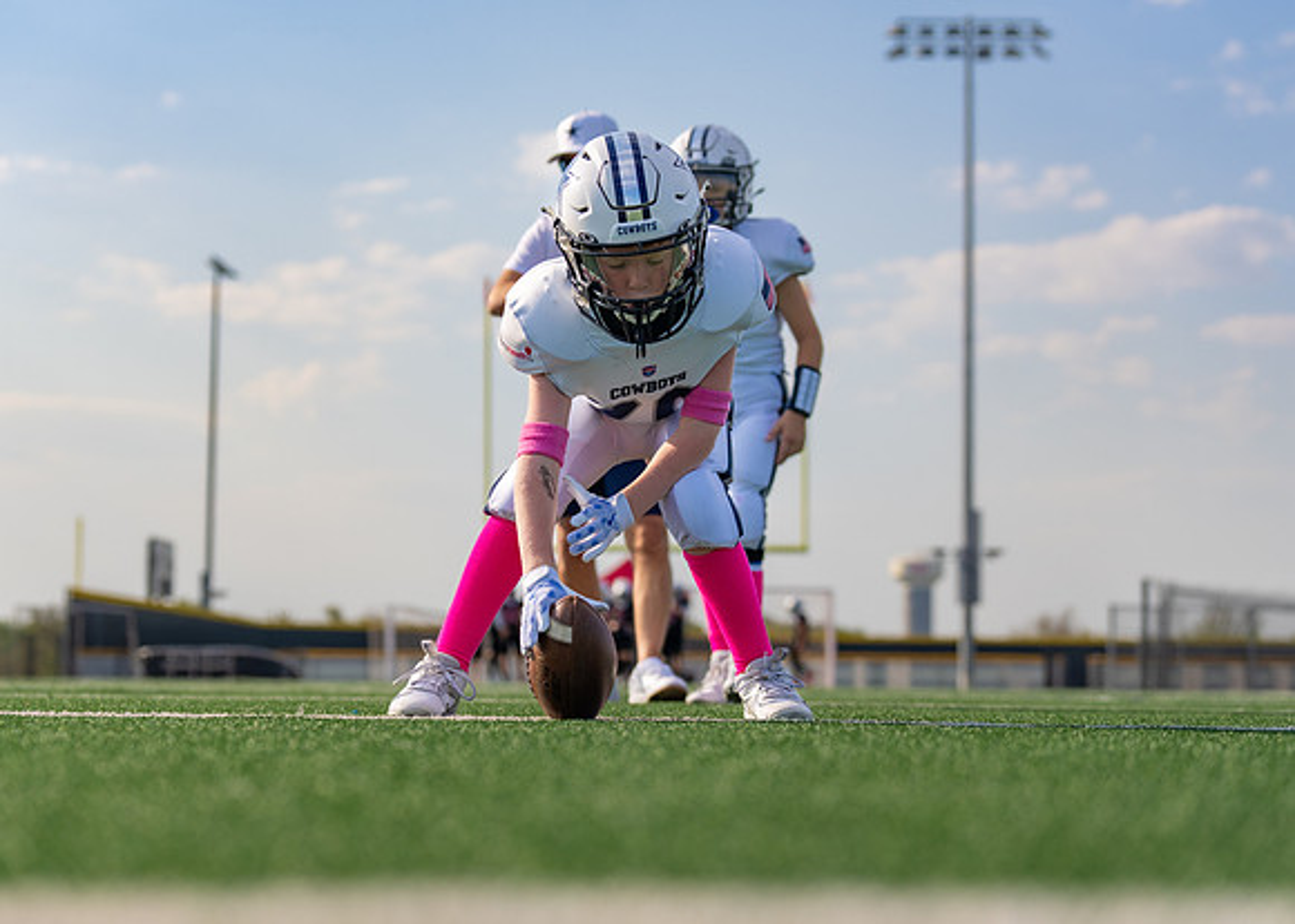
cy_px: 386
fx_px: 3334
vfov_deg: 15.8
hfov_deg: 22.0
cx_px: 573
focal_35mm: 91
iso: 100
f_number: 3.2
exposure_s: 1/2000
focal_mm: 70
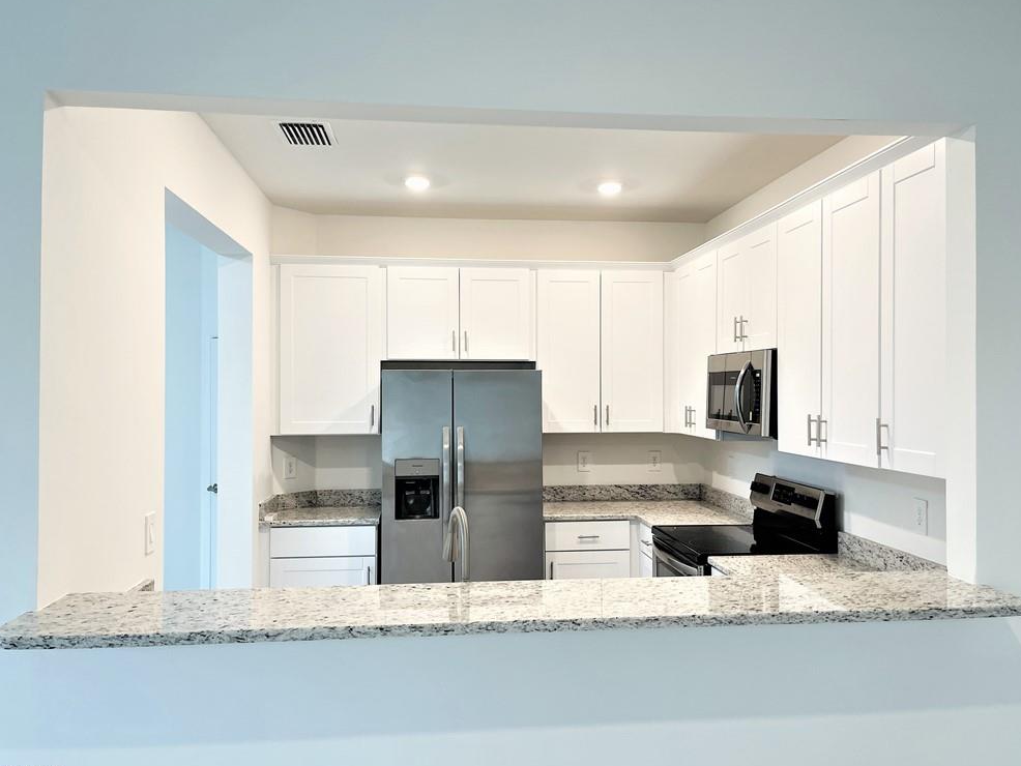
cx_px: 514
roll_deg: -0.3
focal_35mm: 27
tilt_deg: -0.1
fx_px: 797
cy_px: 384
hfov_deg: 65.3
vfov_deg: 51.4
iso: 100
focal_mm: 5.1
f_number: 1.6
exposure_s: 1/120
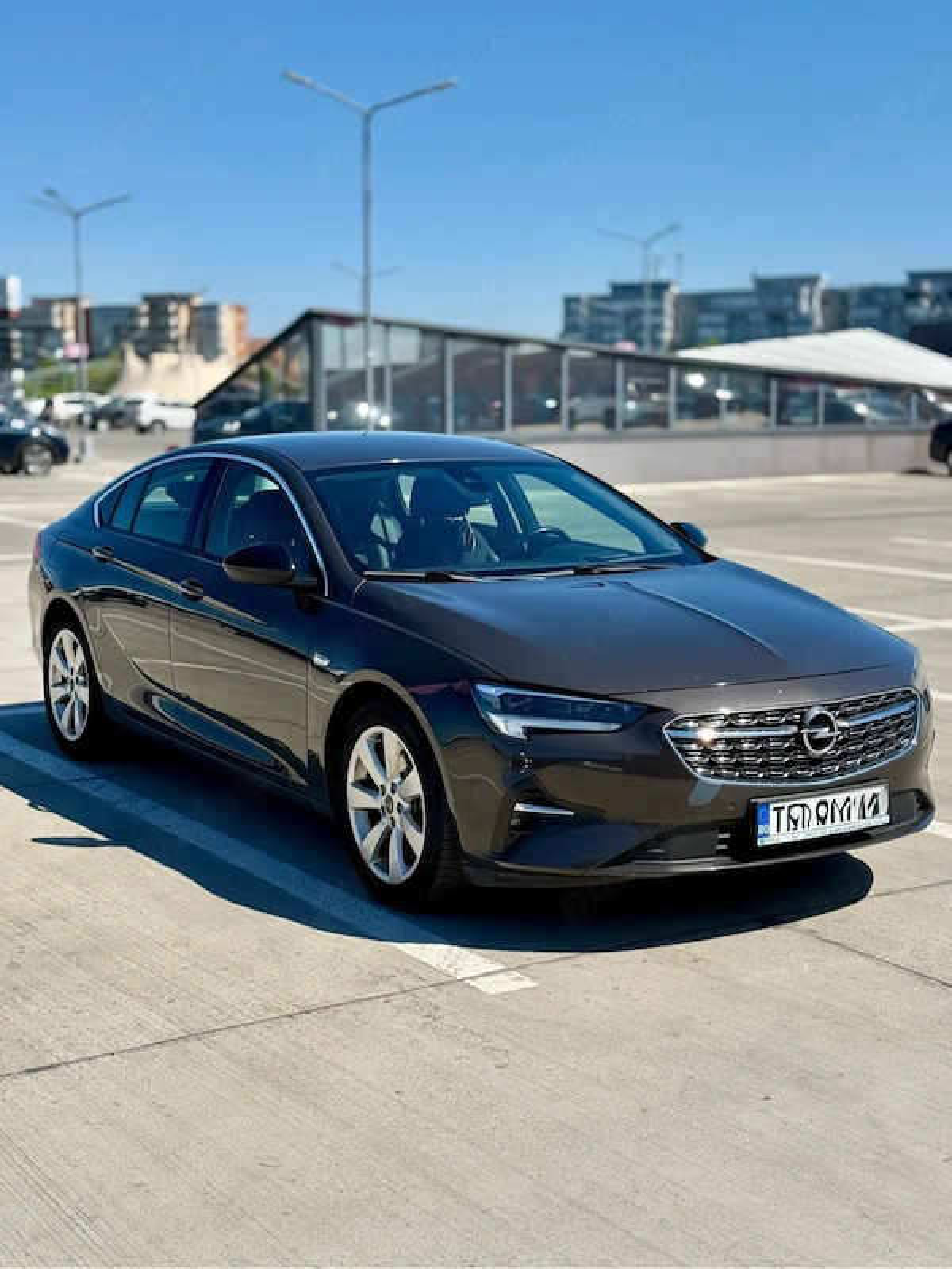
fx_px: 1760
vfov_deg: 39.7
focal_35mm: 48
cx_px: 476
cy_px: 634
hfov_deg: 30.3
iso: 64
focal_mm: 6.76
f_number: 1.78
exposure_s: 1/5208
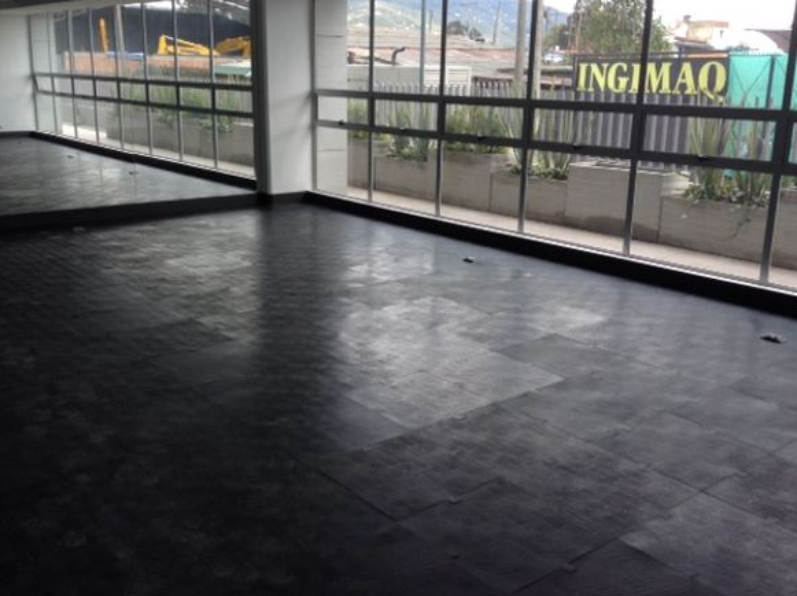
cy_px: 266
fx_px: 874
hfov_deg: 49.0
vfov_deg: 37.6
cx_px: 388
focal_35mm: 38
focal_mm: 3.3
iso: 25
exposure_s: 1/120
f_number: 2.4
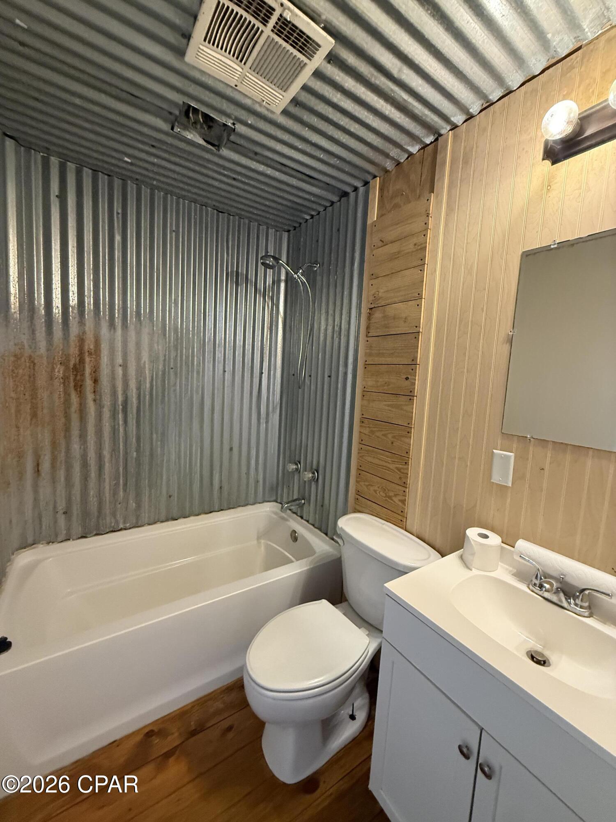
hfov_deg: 85.7
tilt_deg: -6.0
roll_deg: -3.7
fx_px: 332
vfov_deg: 102.1
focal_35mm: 14
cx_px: 308
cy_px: 411
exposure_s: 1/60
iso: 640
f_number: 2.2
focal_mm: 2.22
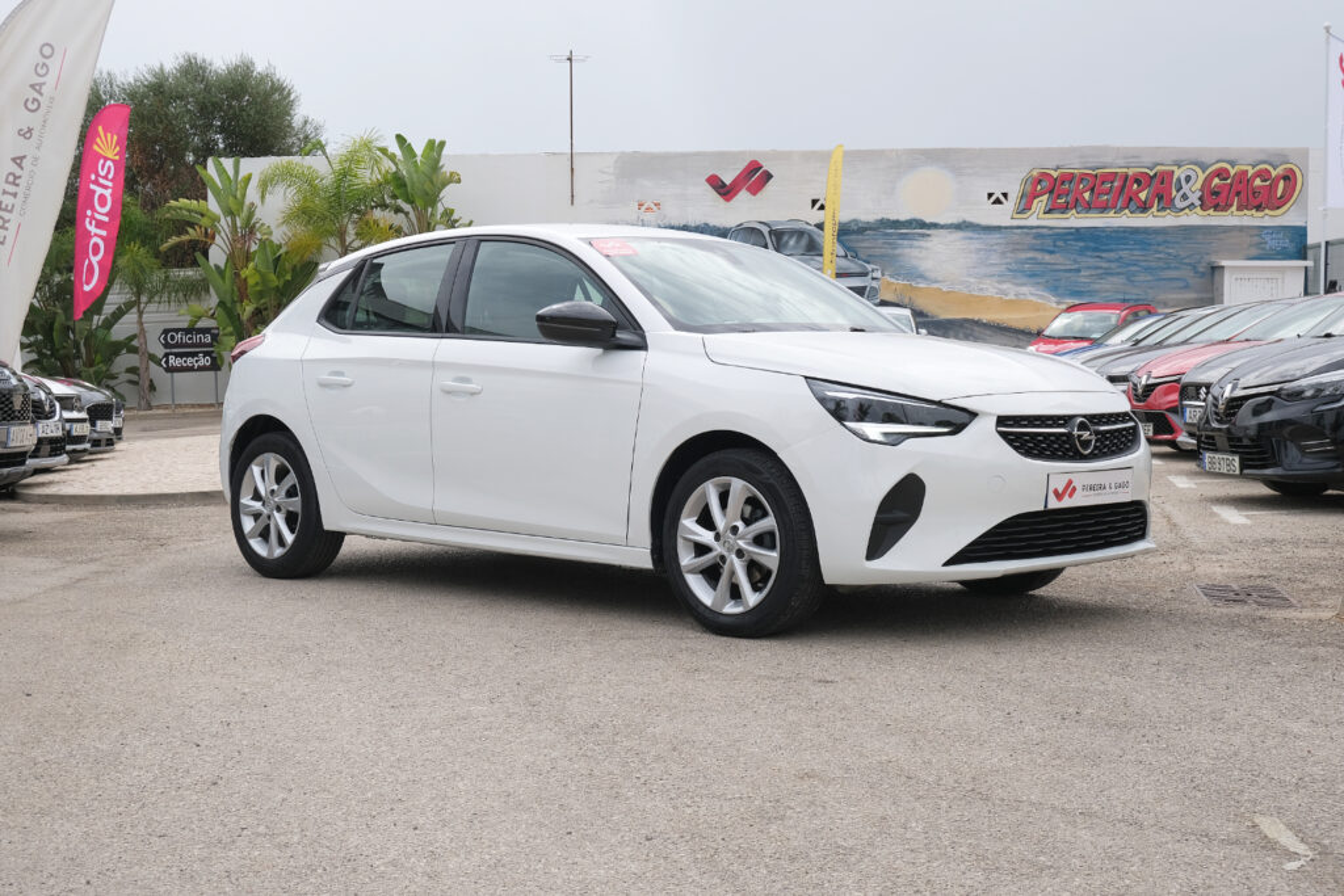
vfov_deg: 28.1
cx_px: 672
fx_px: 1792
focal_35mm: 48
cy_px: 448
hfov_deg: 41.1
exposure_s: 1/250
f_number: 9
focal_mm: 32.3
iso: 160
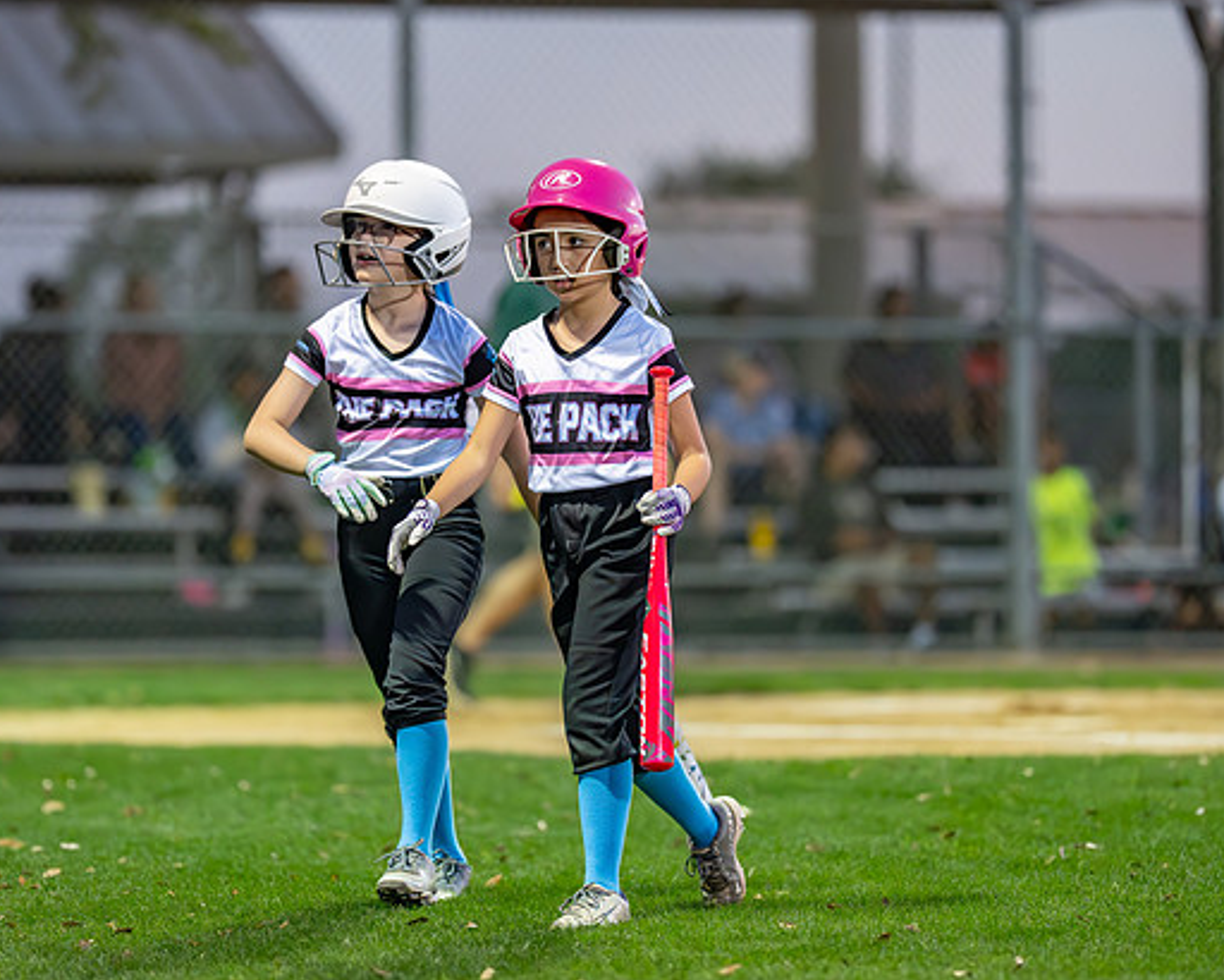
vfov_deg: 7.9
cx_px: 542
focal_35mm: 197
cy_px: 493
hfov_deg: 9.8
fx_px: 7139
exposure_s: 1/2000
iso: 4000
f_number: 1.8
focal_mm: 135
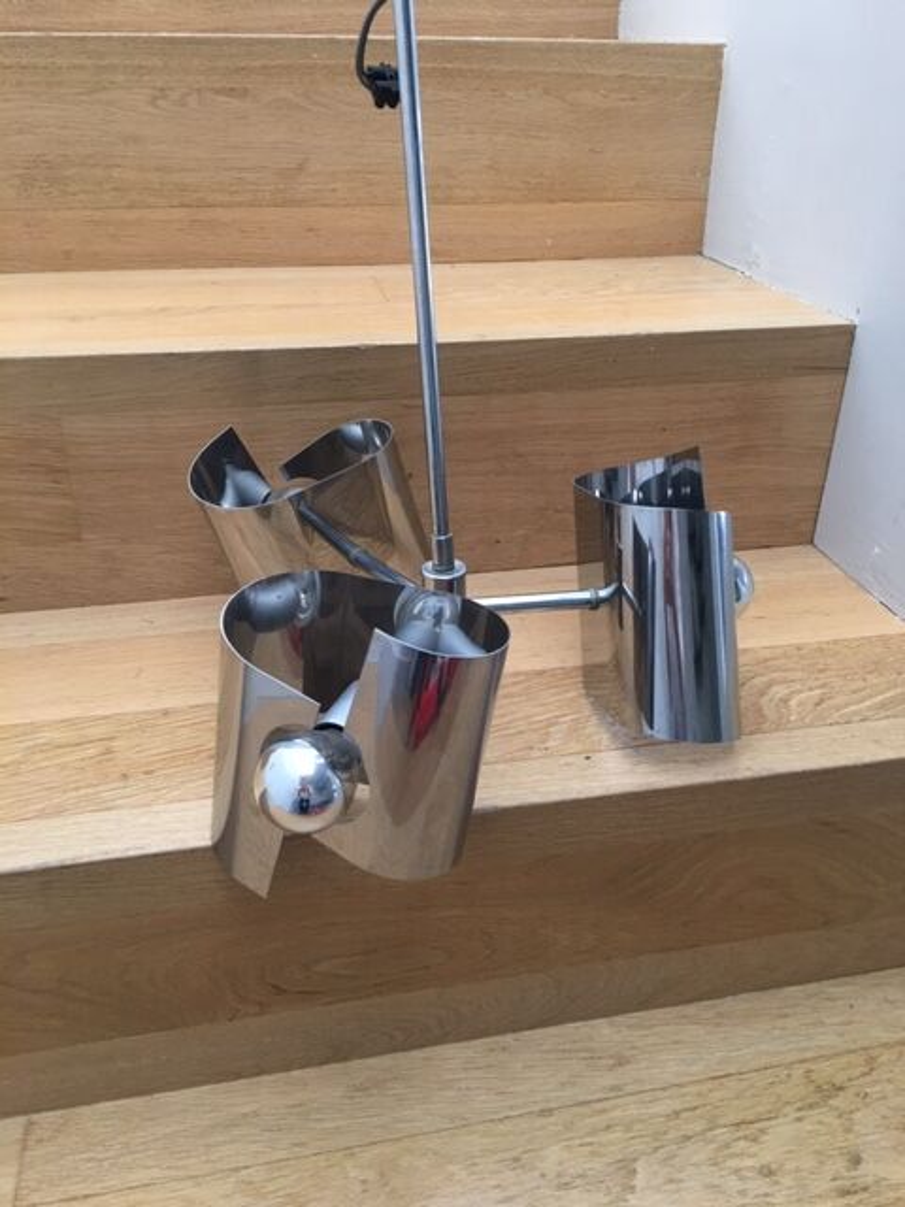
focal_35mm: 29
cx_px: 452
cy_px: 604
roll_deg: -0.9
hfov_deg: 48.2
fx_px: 1011
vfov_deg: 61.7
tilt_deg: -28.9
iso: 50
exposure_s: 1/17
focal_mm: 4.15
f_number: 2.2
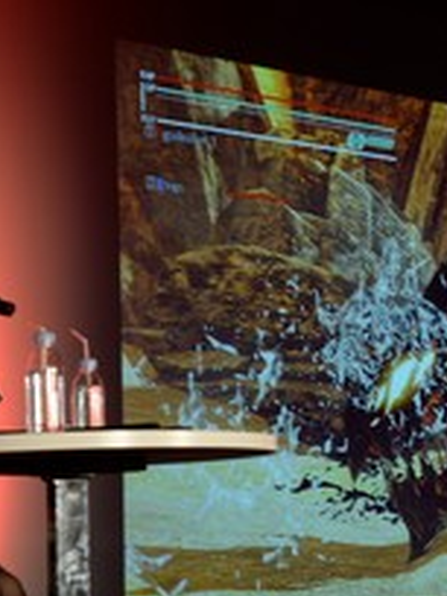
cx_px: 555
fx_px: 1997
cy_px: 352
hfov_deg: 12.4
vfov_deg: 17.0
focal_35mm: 116
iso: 640
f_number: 4.2
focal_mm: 48
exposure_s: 1/60
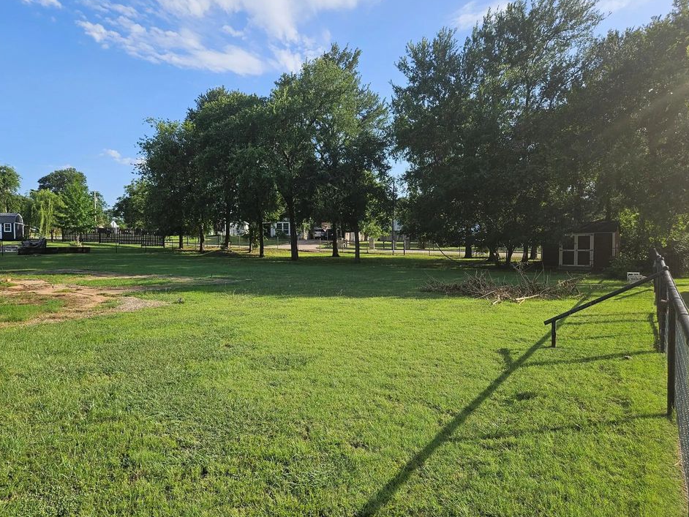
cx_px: 322
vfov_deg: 54.9
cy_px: 260
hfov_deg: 69.3
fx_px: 498
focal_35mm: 25
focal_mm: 5.4
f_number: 1.8
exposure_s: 1/1325
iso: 25
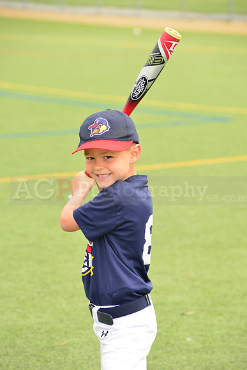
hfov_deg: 8.1
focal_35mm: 170
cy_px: 185
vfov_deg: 12.1
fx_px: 1748
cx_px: 124
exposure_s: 1/200
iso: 250
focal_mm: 170
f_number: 8
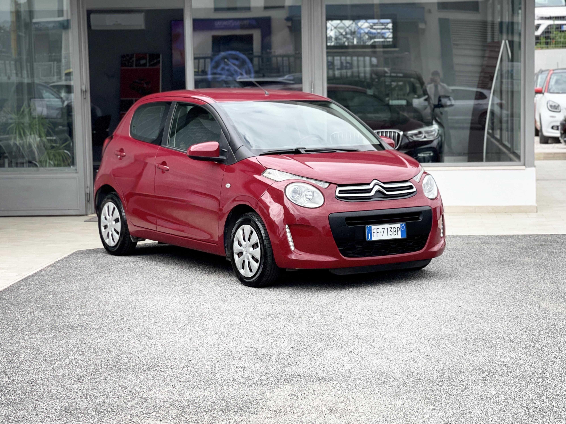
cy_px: 211
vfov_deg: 22.6
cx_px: 280
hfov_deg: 29.8
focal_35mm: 65
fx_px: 1063
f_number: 2.2
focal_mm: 7.5
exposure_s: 1/626
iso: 32
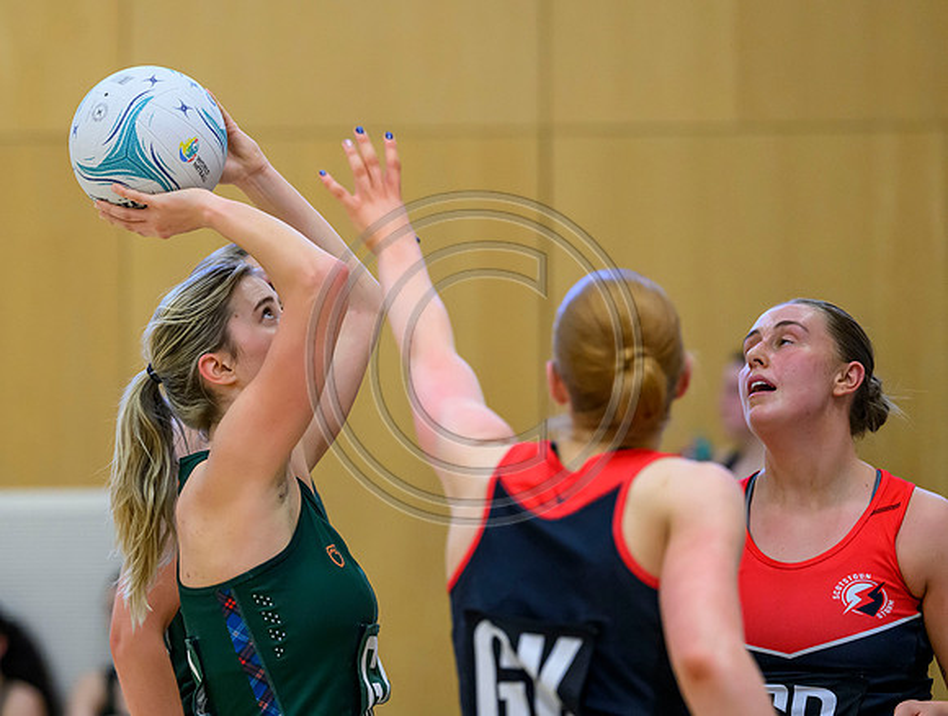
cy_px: 378
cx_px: 262
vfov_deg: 6.1
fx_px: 6675
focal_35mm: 243
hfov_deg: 8.1
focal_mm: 165
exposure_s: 1/1000
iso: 4000
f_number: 3.2
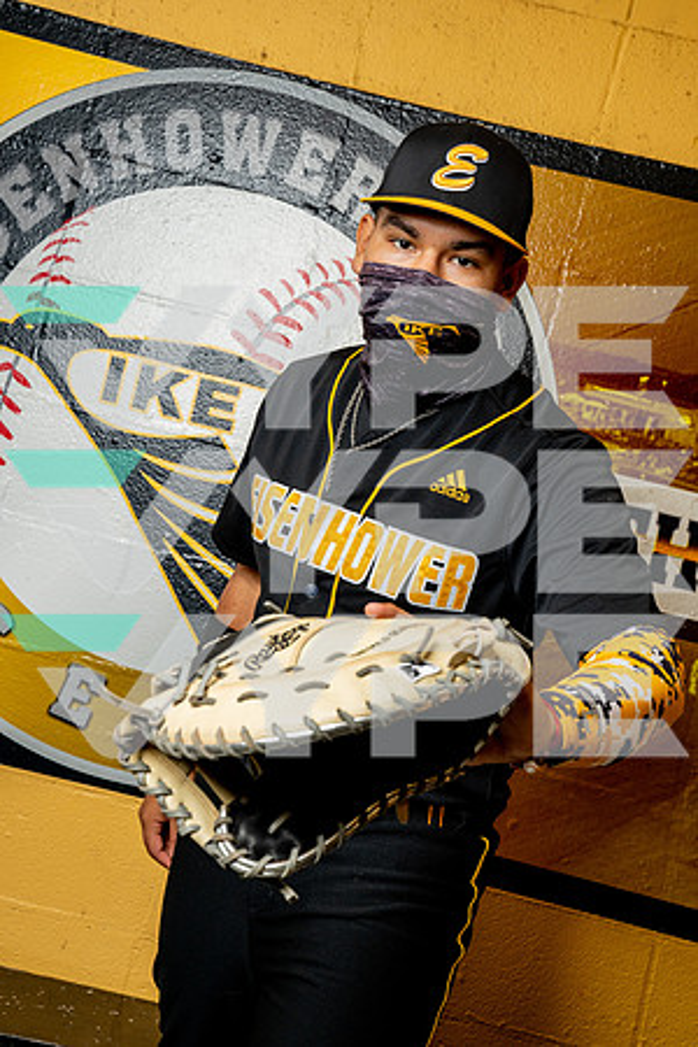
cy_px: 524
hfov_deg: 27.0
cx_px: 349
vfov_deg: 39.6
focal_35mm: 50
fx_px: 1454
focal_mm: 50
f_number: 8
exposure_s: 1/200
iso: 400
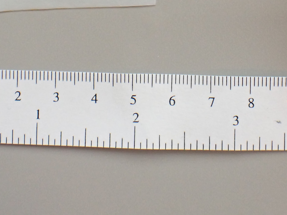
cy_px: -51
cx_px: 183
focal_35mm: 75
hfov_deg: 25.9
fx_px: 622
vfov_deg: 18.5
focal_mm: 5.4
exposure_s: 1/125
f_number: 2.3
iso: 320
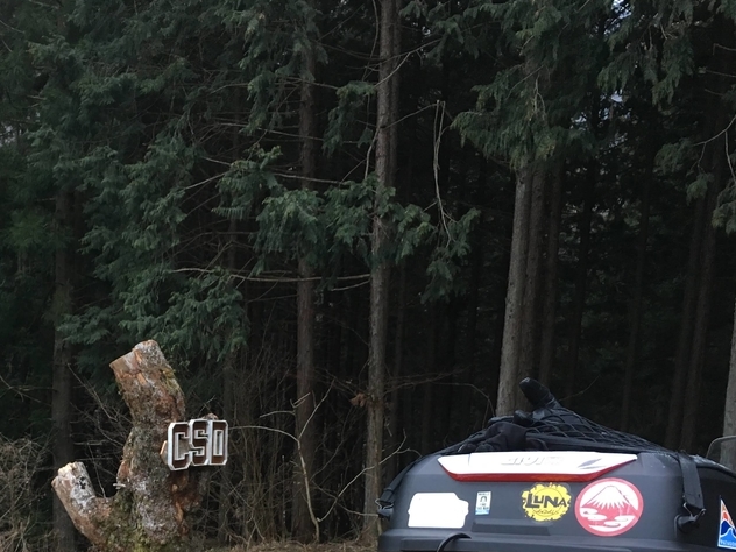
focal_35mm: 47
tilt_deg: -8.6
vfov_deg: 30.2
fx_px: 999
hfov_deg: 39.2
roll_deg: -0.4
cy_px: 436
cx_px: 175
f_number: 2.2
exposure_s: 1/30
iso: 80
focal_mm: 4.15
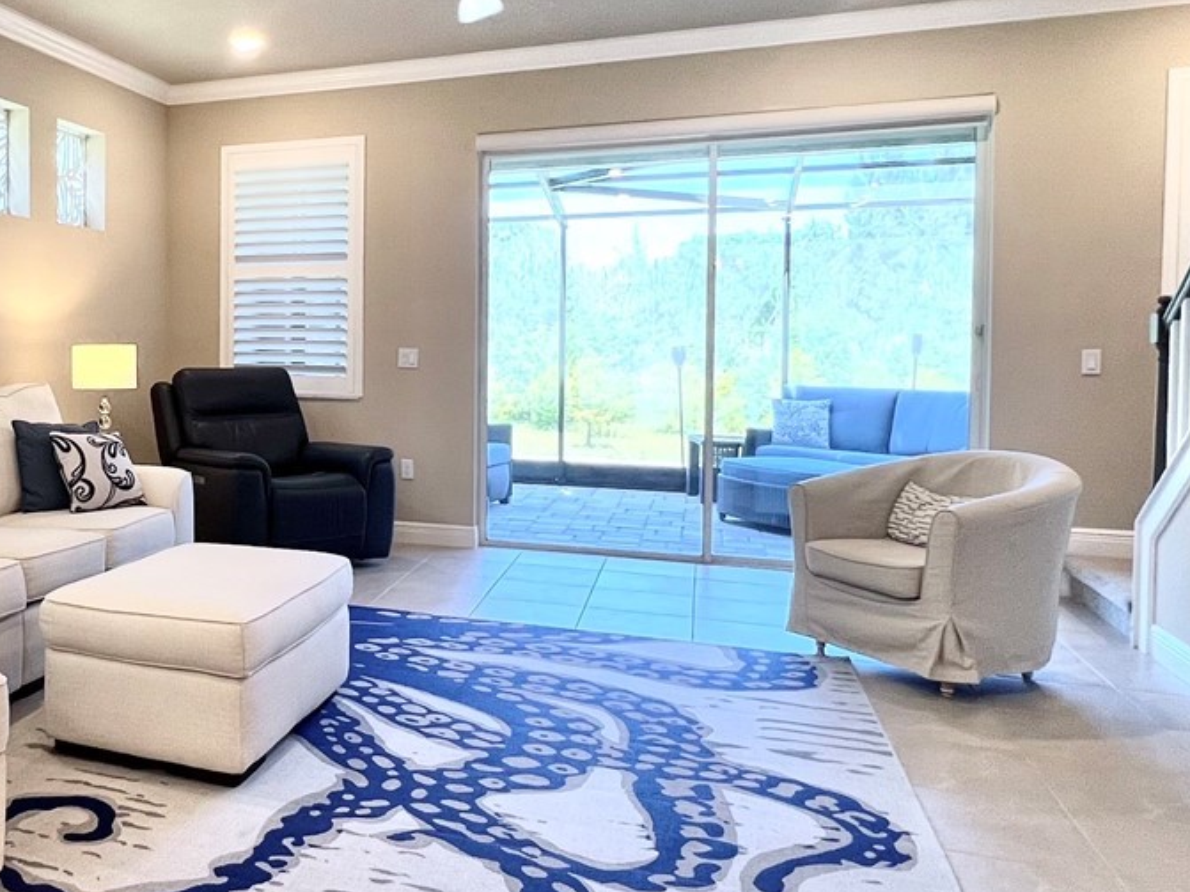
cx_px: 142
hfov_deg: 52.1
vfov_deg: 45.3
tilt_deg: -2.1
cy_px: 379
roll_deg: -0.4
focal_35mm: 31
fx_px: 1066
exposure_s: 1/120
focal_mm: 1.57
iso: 200
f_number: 1.8
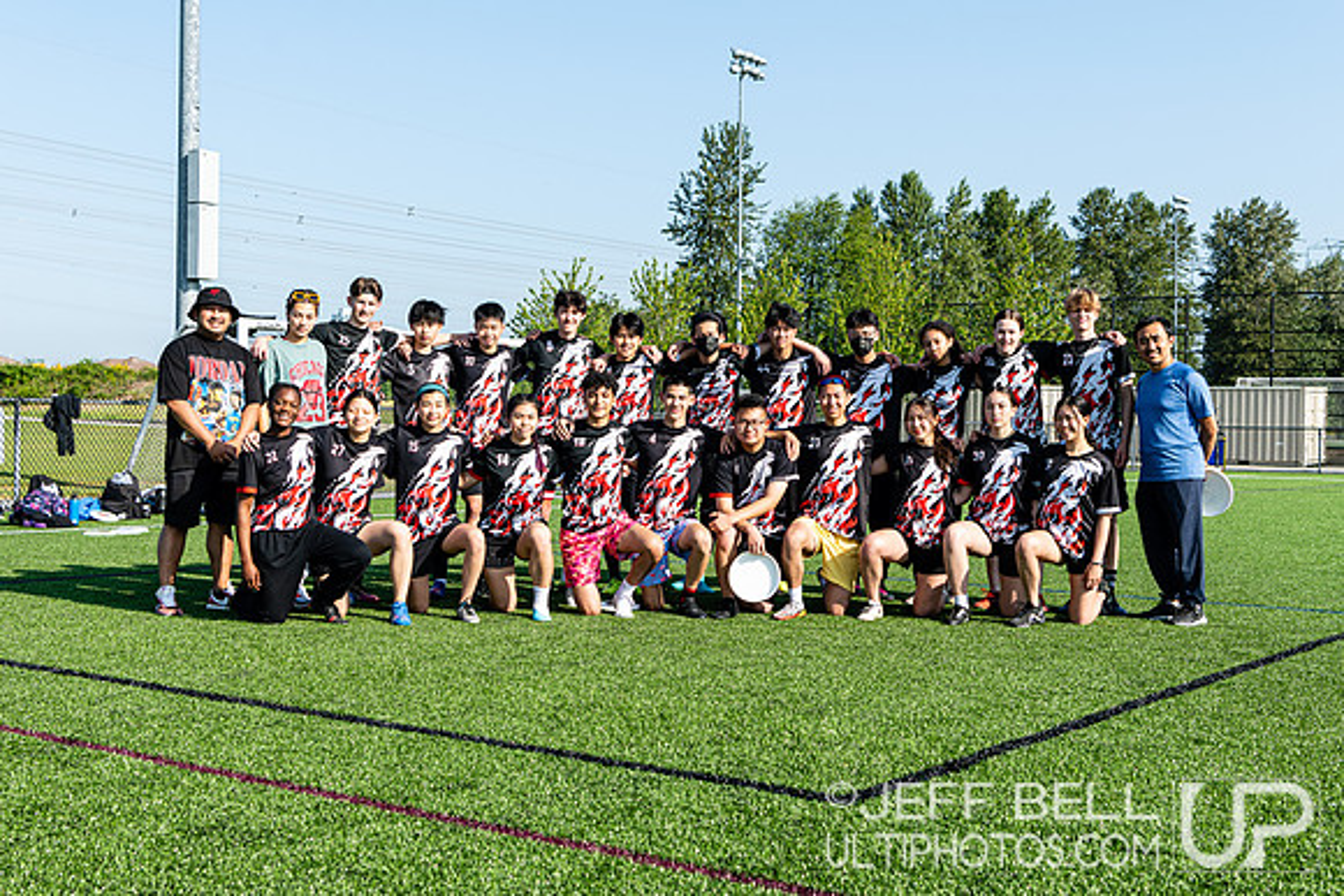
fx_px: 1686
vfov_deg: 29.8
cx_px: 669
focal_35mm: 45
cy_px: 451
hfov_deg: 43.5
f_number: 5.6
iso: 64
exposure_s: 1/250
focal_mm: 36
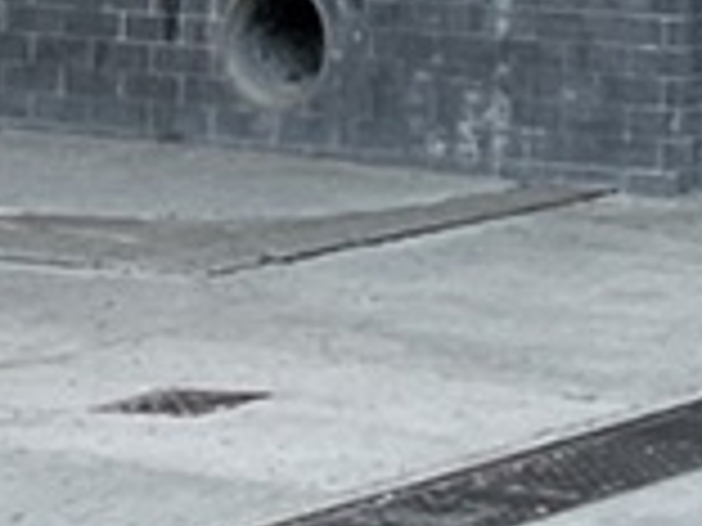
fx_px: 4360
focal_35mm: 215
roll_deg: -0.6
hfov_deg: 8.0
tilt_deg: -3.0
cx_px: 2084
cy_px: -337
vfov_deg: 6.8
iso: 16
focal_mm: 3
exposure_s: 1/739
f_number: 1.8
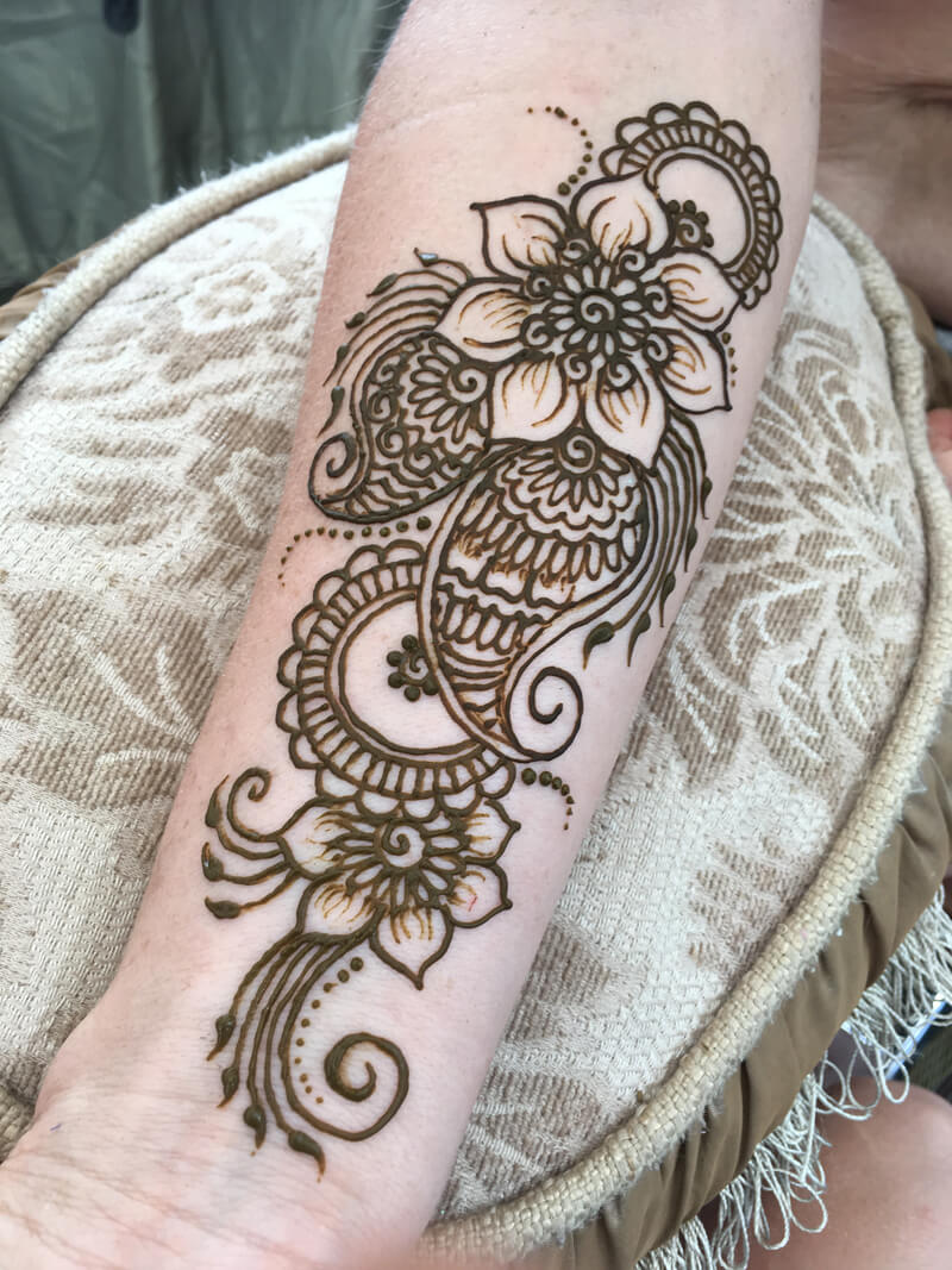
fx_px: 1064
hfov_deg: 48.2
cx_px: 476
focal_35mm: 29
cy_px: 635
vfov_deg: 61.7
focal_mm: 4.15
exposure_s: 1/120
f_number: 2.2
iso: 32
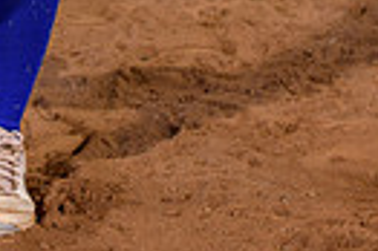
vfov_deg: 5.3
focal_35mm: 247
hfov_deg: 8.3
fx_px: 2590
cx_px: -32
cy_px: -392
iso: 400
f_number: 5
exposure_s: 1/80
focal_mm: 72
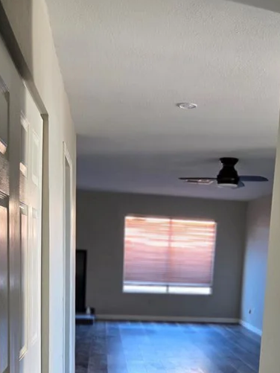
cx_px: 194
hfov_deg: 30.6
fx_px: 507
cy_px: 338
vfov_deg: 37.7
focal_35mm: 47
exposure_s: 1/120
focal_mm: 5.4
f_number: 1.8
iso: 320
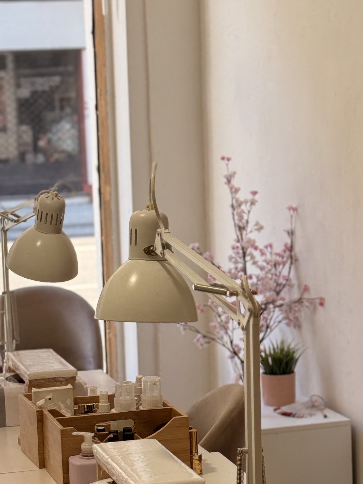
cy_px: 336
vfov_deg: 19.6
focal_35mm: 100
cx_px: 118
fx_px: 1398
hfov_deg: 14.8
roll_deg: +2.5
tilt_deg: -9.7
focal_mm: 6.76
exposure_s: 1/121
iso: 50
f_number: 1.78
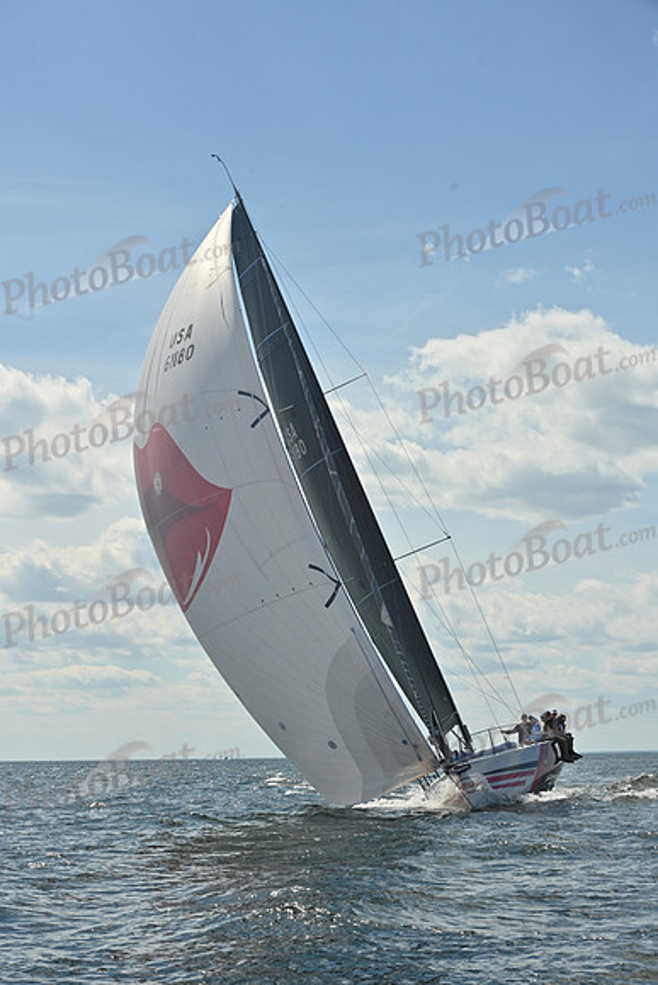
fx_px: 1918
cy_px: 492
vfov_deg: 28.8
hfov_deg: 19.5
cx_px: 329
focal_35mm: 70
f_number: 11
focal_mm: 70
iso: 250
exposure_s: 1/1000
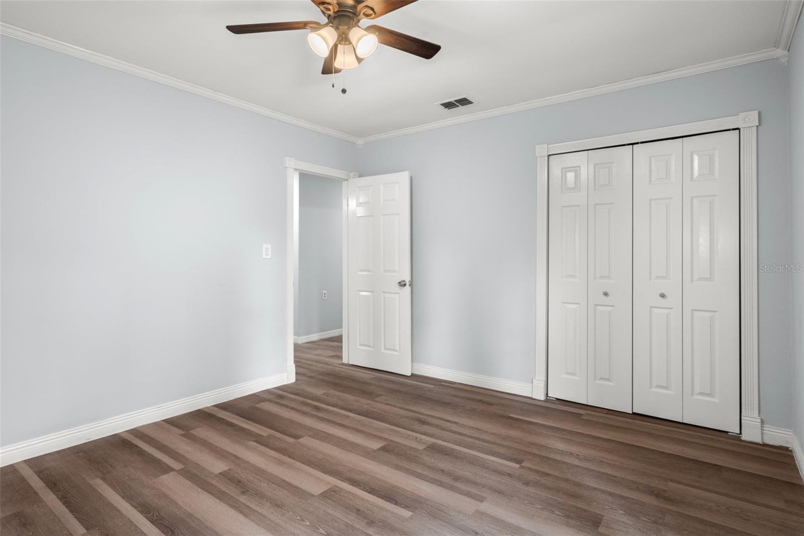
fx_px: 402
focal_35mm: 18
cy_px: 268
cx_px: 402
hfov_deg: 90.0
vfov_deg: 67.4
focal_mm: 18
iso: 320
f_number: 8
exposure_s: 2.5
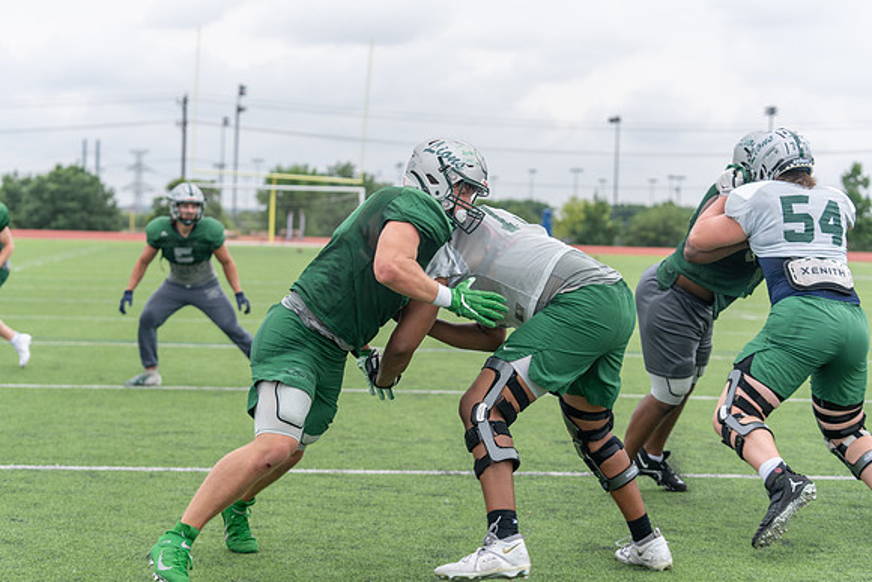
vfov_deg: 18.0
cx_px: 436
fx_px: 1841
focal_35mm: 76
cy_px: 291
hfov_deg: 26.6
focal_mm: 76
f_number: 3.5
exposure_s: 1/1250
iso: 250
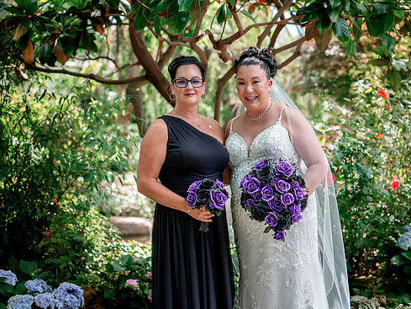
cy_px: 157
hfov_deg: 33.7
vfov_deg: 25.7
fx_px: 677
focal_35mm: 57
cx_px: 225
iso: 320
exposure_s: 1/1000
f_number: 2
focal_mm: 50
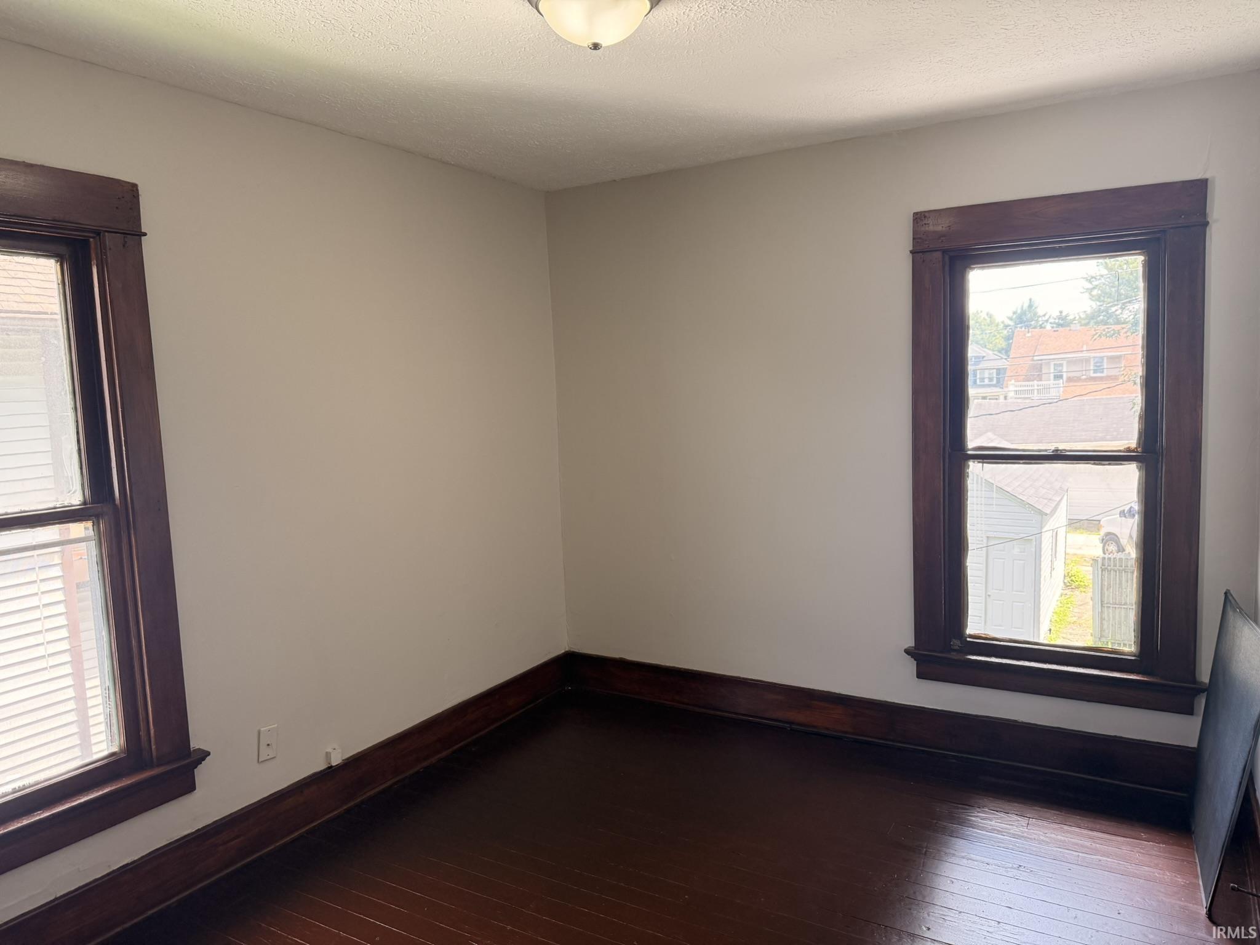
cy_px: 472
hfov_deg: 71.6
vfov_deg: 56.8
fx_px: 874
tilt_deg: -4.9
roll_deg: +1.7
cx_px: 630
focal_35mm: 24
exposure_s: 1/137
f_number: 1.78
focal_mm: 6.76
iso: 200
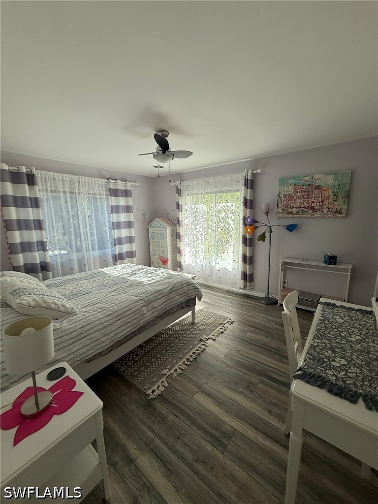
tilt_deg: -9.9
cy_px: 252
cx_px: 189
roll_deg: -0.2
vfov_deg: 102.1
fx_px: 204
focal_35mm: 14
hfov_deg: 85.7
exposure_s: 1/237
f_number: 2.2
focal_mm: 2.22
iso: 64
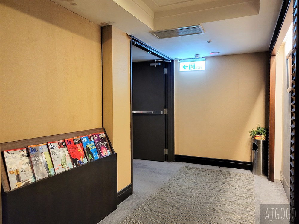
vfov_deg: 53.1
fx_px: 225
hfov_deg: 67.3
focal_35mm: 26
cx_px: 150
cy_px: 112
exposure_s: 1/40
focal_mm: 5.4
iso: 640
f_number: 1.8
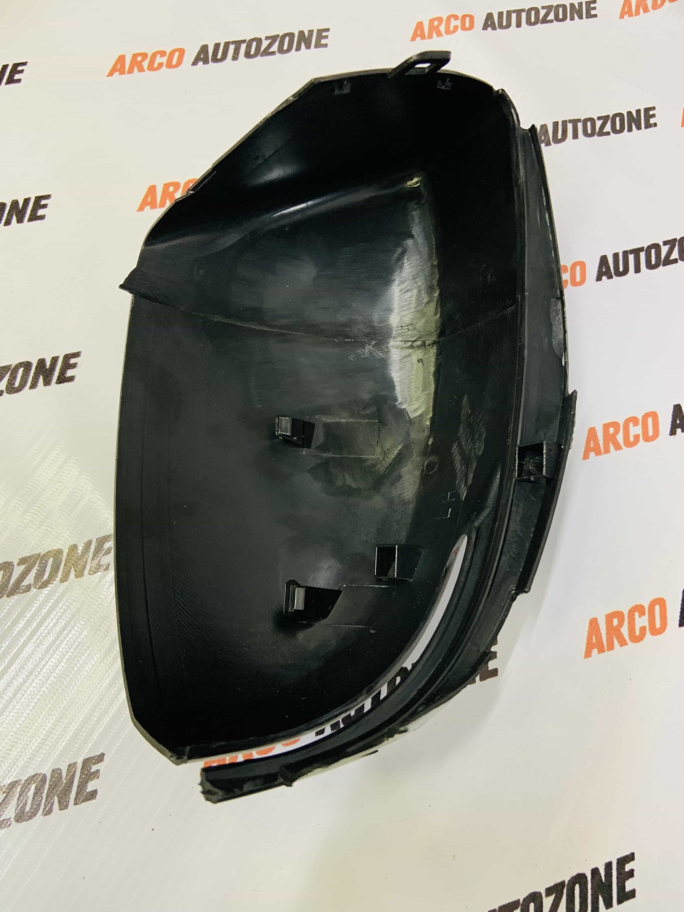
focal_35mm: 26
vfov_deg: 67.3
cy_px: 456
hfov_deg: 53.1
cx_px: 342
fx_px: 685
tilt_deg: -68.6
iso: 125
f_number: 1.8
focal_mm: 4.25
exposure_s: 1/50
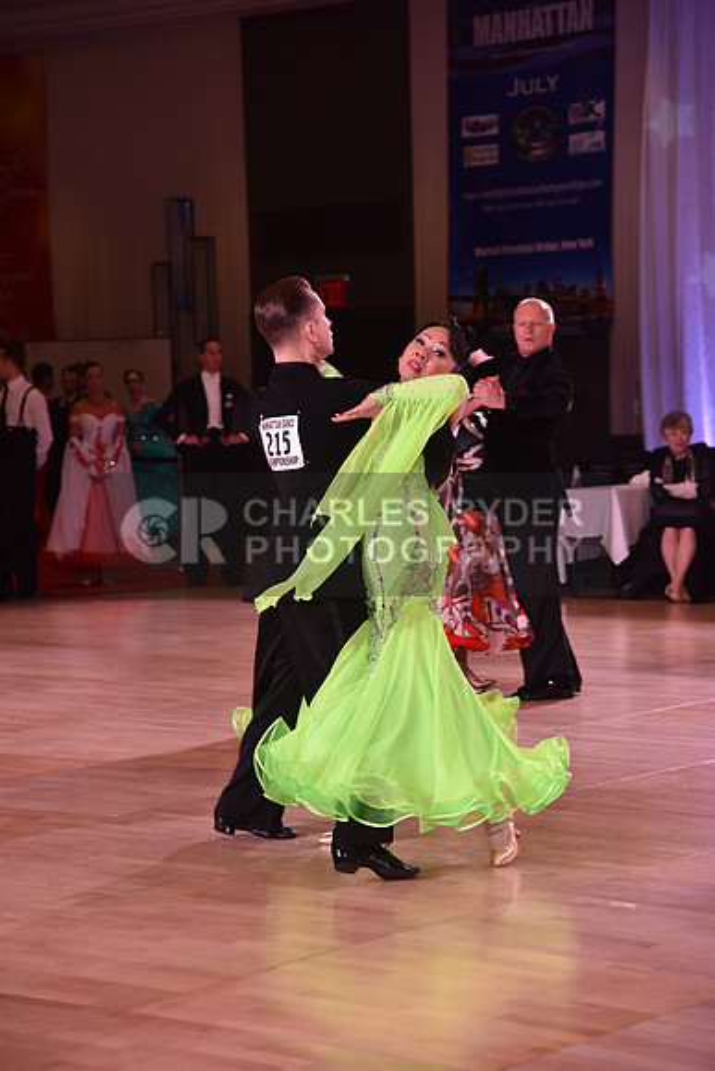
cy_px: 536
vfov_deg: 23.6
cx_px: 358
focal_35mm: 86
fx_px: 2560
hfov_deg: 15.9
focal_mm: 86
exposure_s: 1/250
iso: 1250
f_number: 4.5
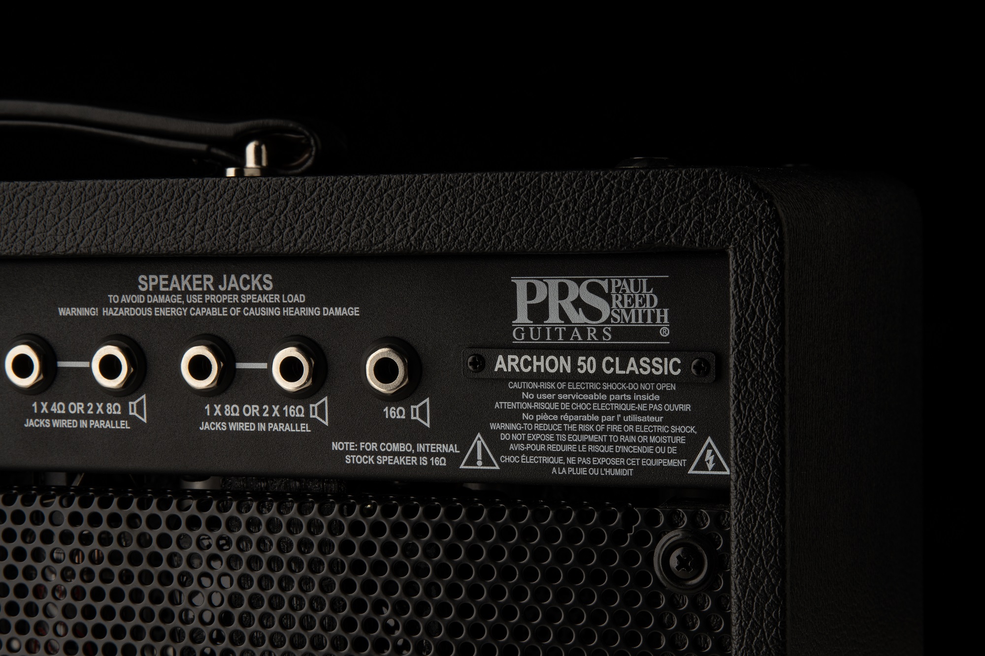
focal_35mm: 70
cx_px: 492
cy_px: 328
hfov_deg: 28.8
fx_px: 1915
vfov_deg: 19.5
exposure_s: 1/160
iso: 100
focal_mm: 70
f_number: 22
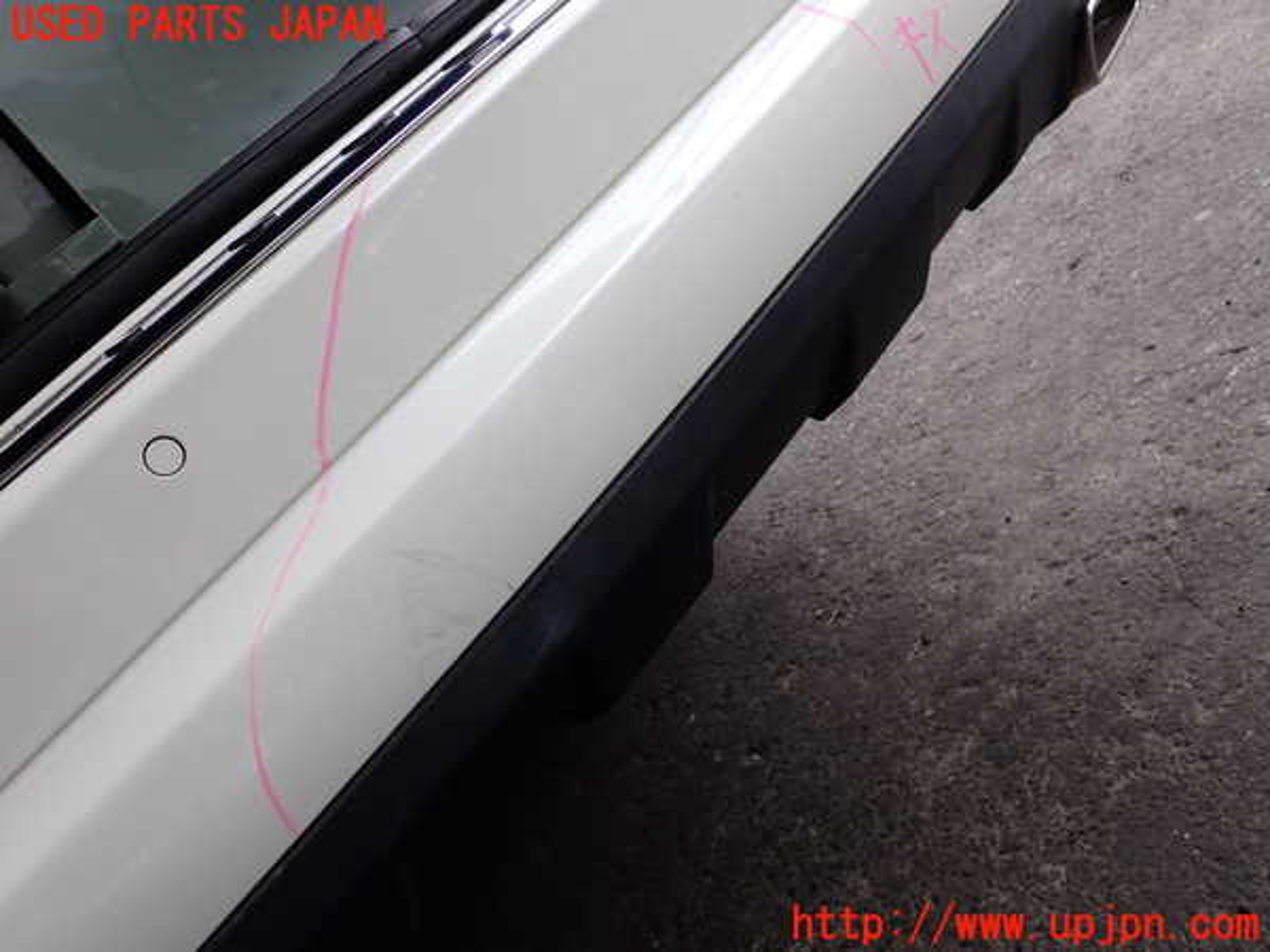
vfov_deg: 46.8
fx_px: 1101
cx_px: 635
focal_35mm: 30
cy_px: 476
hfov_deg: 60.0
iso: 100
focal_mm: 5.4
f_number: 3.2
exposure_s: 1/200
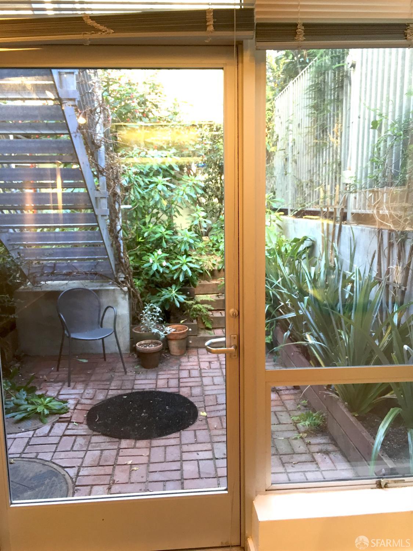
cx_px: 206
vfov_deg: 61.7
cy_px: 276
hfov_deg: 48.2
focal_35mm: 29
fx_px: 461
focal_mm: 4.15
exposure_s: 1/33
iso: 100
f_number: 2.2
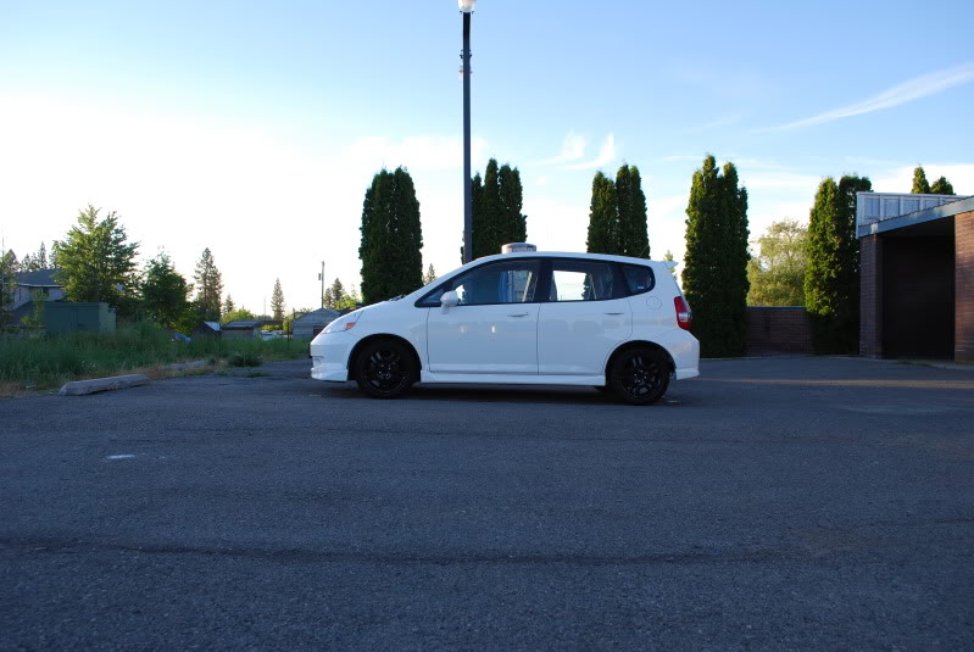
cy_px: 326
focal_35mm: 27
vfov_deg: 48.1
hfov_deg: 67.3
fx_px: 731
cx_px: 487
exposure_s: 1/125
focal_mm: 18
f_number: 5.6
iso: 160
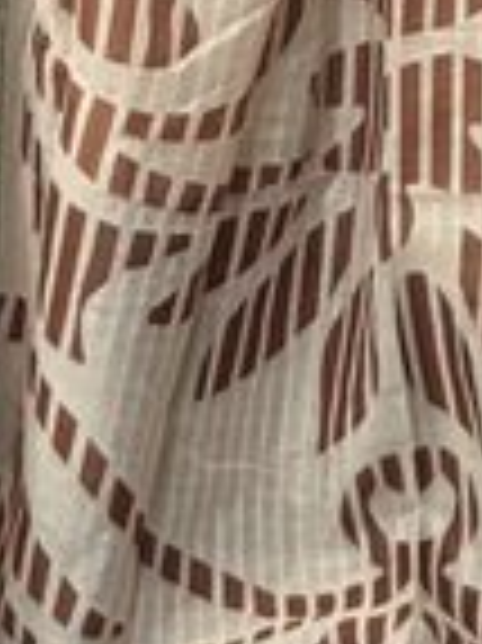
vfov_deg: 5.5
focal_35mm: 336
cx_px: 1036
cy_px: -1311
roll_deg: +1.4
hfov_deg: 4.3
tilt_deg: -2.0
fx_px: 6247
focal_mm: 6.76
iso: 80
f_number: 1.78
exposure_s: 1/50
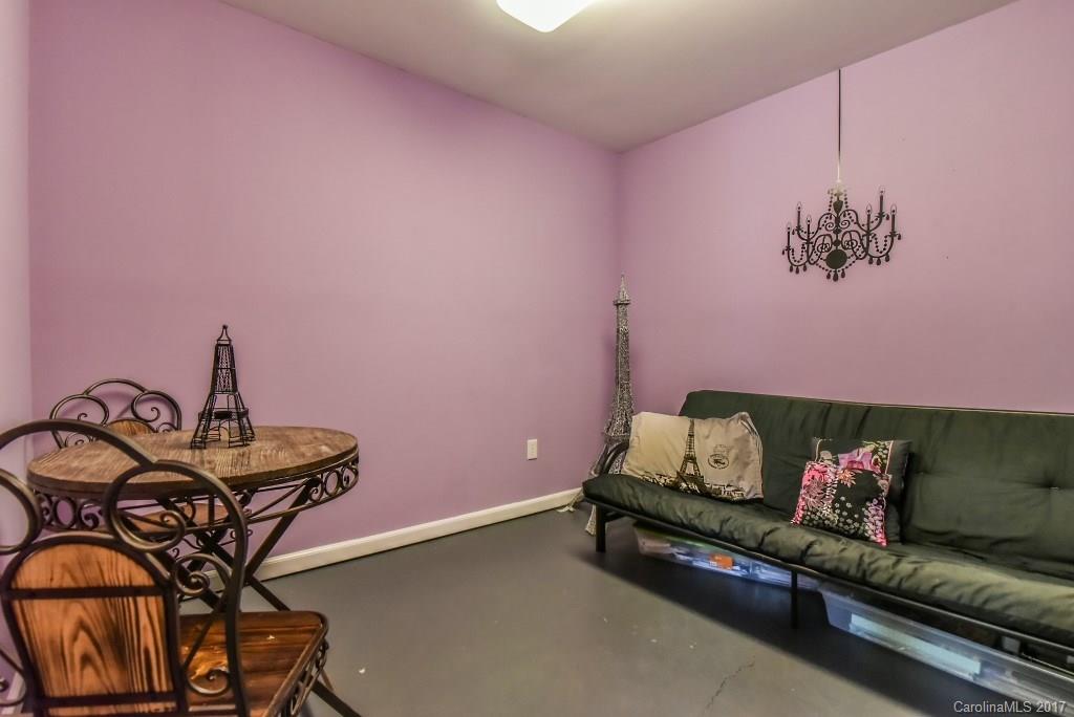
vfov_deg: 73.8
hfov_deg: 96.7
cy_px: 358
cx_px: 537
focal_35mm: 16
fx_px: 478
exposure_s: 1/80
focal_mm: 16
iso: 4000
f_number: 9
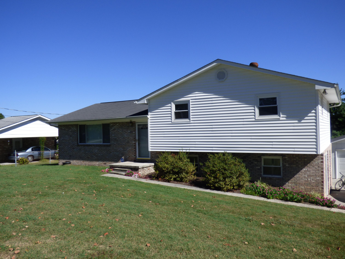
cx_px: 172
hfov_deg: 60.0
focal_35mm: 30
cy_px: 130
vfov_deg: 46.8
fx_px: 299
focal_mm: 5.29
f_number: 3.3
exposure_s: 1/1600
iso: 100
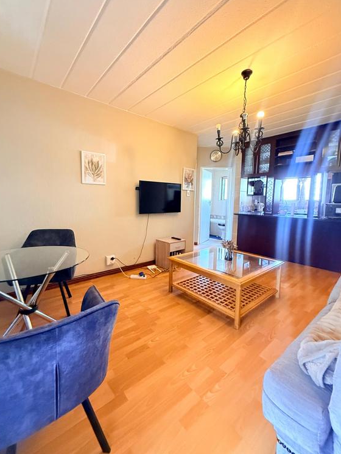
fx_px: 197
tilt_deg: -5.6
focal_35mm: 15
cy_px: 221
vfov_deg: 98.2
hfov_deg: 81.7
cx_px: 164
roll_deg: -0.7
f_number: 2.2
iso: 640
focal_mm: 2.22
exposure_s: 1/60
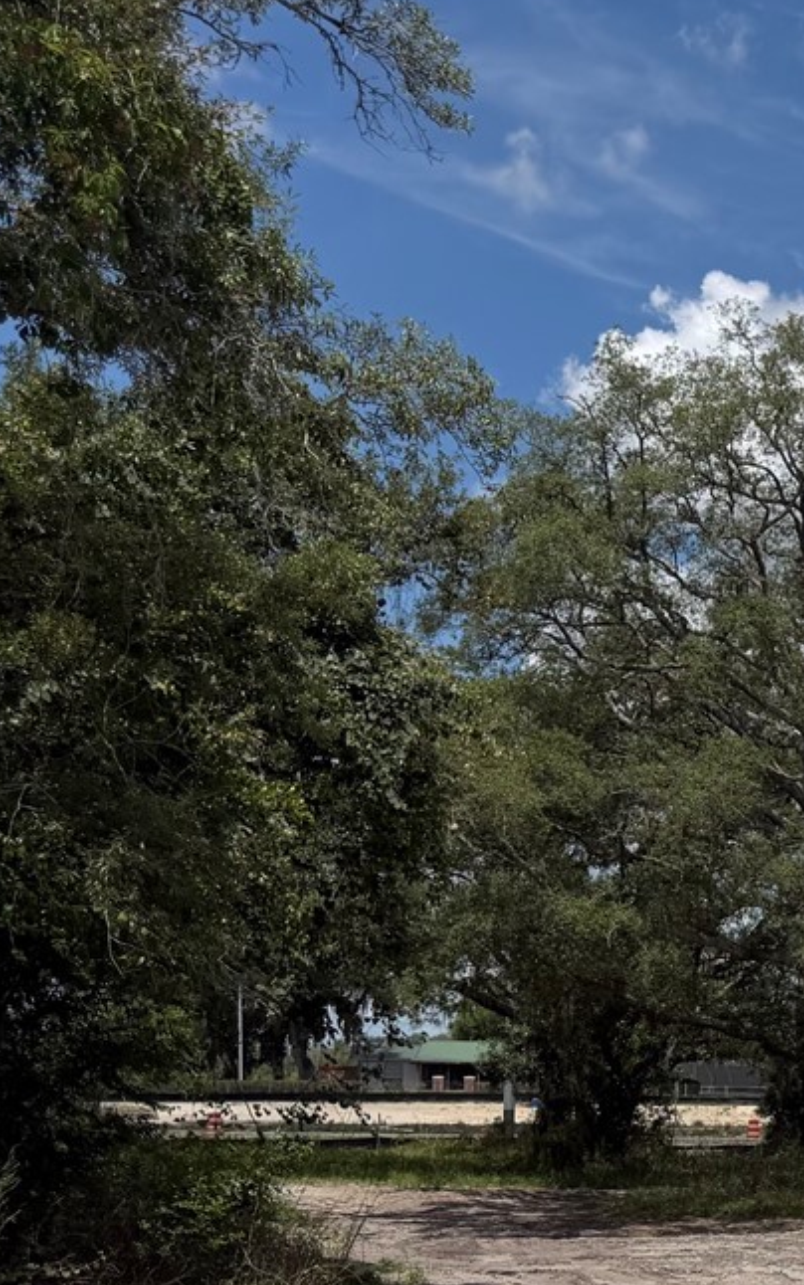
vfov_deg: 31.5
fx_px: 2208
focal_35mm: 63
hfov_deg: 18.2
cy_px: 1048
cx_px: 1232
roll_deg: -0.1
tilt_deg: +1.8
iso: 80
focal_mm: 6.76
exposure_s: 1/9091
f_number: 1.78
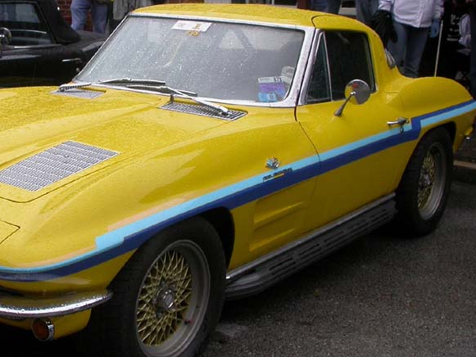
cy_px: 142
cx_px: 117
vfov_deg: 21.9
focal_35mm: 67
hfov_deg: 28.5
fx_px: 921
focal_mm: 7.85
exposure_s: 1/143
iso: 100
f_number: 5.3
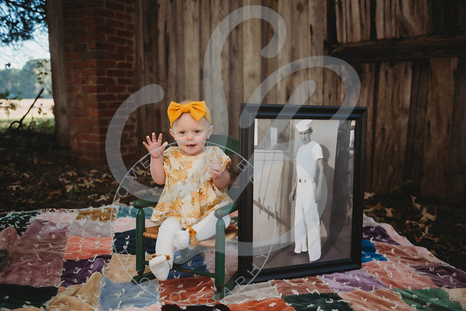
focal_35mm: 34
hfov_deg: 56.4
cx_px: 222
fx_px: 434
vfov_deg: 39.4
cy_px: 163
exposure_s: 1/320
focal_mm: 32
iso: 100
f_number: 2.8
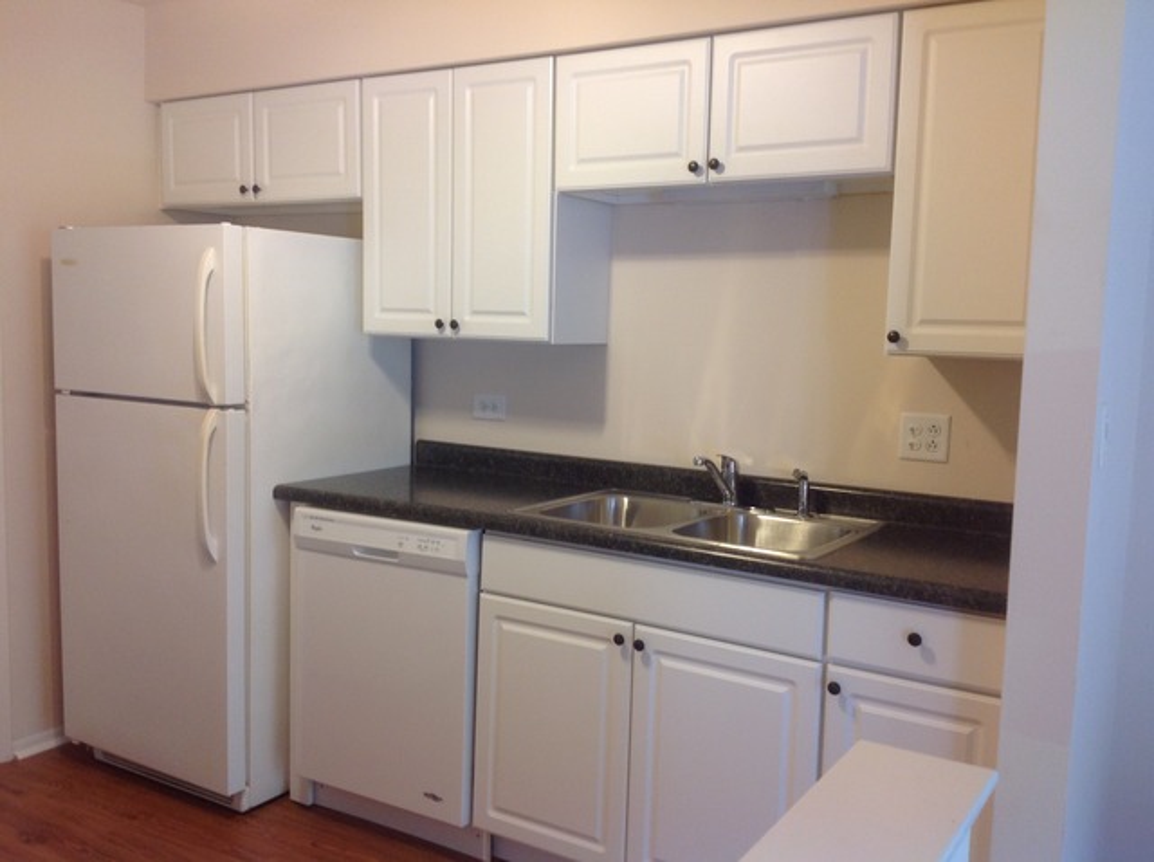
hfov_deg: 52.7
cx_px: 577
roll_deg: -2.7
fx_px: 1165
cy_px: 431
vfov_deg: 40.6
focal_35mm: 35
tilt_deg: -6.1
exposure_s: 1/15
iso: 64
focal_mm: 4.28
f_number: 2.4
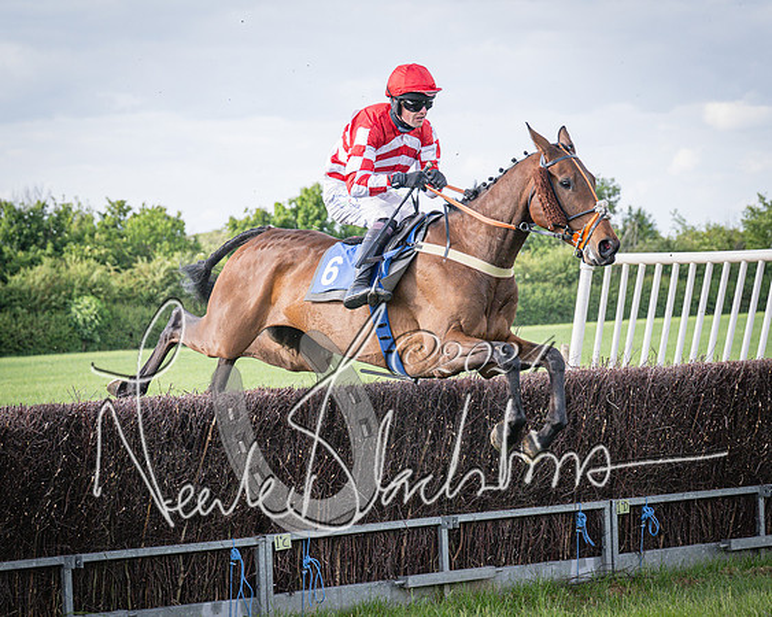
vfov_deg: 11.1
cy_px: 412
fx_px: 3169
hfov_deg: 13.9
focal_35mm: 139
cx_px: 325
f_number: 4
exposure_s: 1/1250
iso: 400
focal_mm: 70
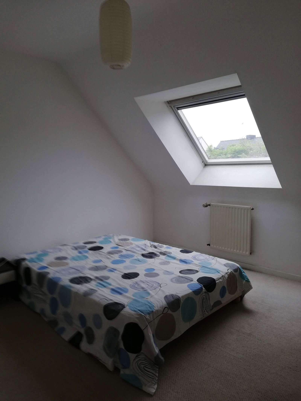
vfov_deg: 67.3
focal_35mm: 26
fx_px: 301
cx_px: 150
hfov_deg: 53.1
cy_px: 200
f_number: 2.2
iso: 64
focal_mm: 3.81
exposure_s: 1/50
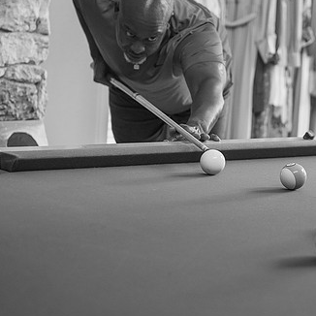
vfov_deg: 20.6
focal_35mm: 84
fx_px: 868
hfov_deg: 20.6
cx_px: 212
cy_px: 167
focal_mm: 35
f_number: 2.5
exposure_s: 1/50
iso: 400
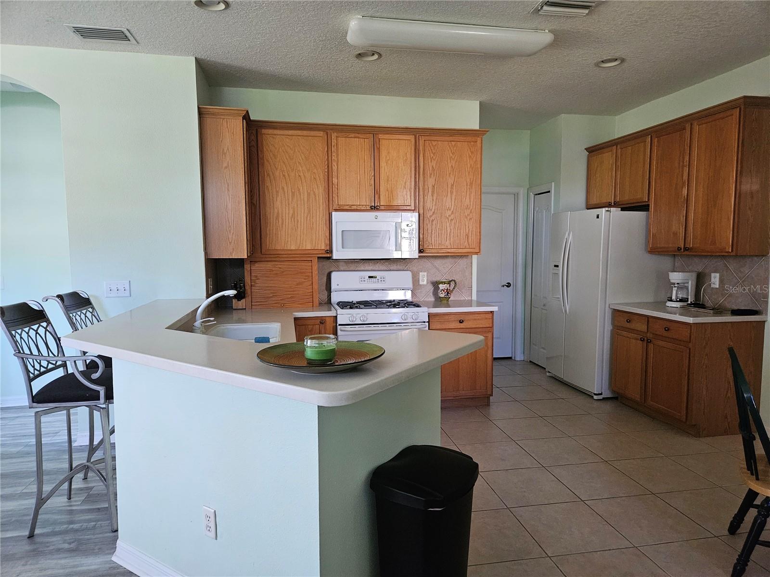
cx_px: 385
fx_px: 512
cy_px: 288
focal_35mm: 23
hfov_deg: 73.9
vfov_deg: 58.9
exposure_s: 1/120
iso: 1000
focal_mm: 5.4
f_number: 1.8
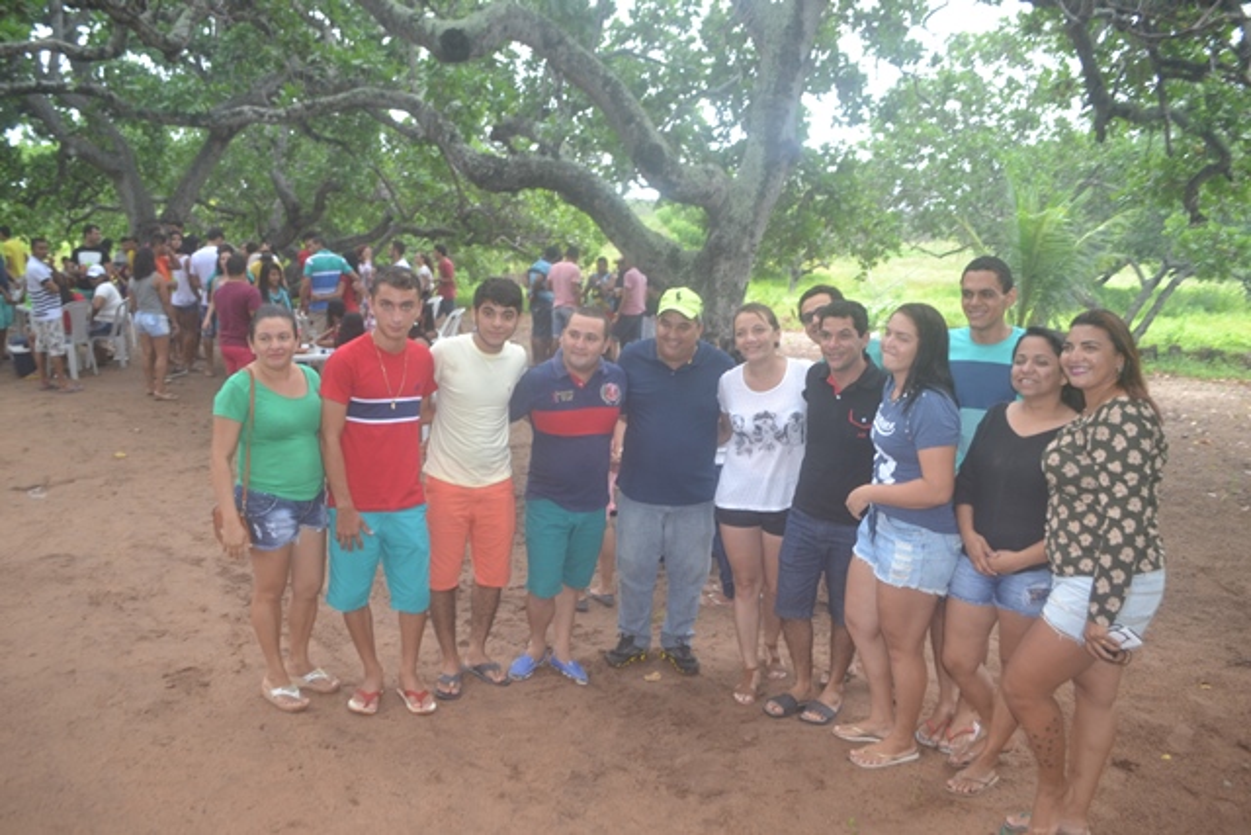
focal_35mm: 27
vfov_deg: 48.0
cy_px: 418
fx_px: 938
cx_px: 626
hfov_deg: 67.4
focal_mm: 18
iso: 400
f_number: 4
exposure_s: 1/60
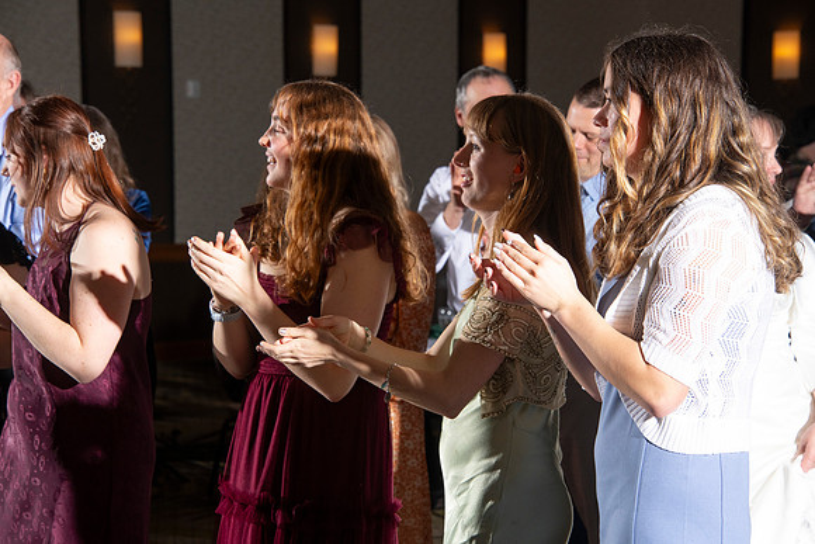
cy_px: 272
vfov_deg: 9.5
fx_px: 3283
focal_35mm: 145
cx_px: 408
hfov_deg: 14.2
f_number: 10
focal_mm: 145
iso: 500
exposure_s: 1/160
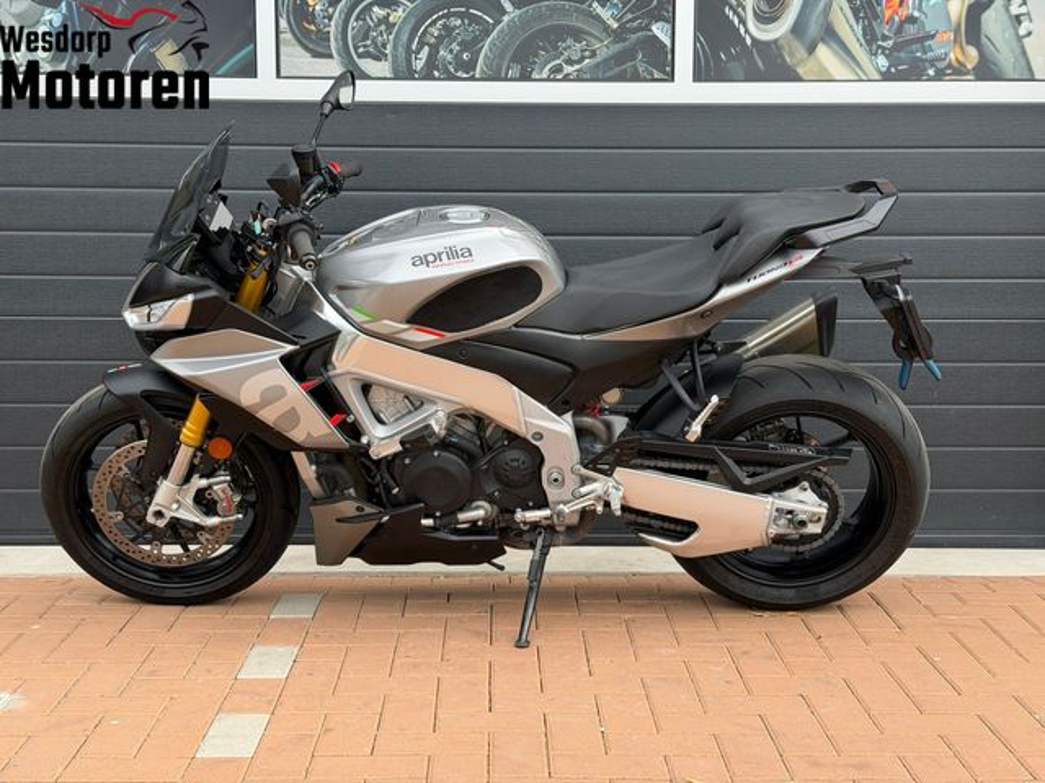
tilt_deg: -6.7
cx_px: 522
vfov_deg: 30.3
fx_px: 1449
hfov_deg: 39.7
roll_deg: -0.6
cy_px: 392
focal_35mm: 48
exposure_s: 1/875
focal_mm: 6.76
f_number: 1.78
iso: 64
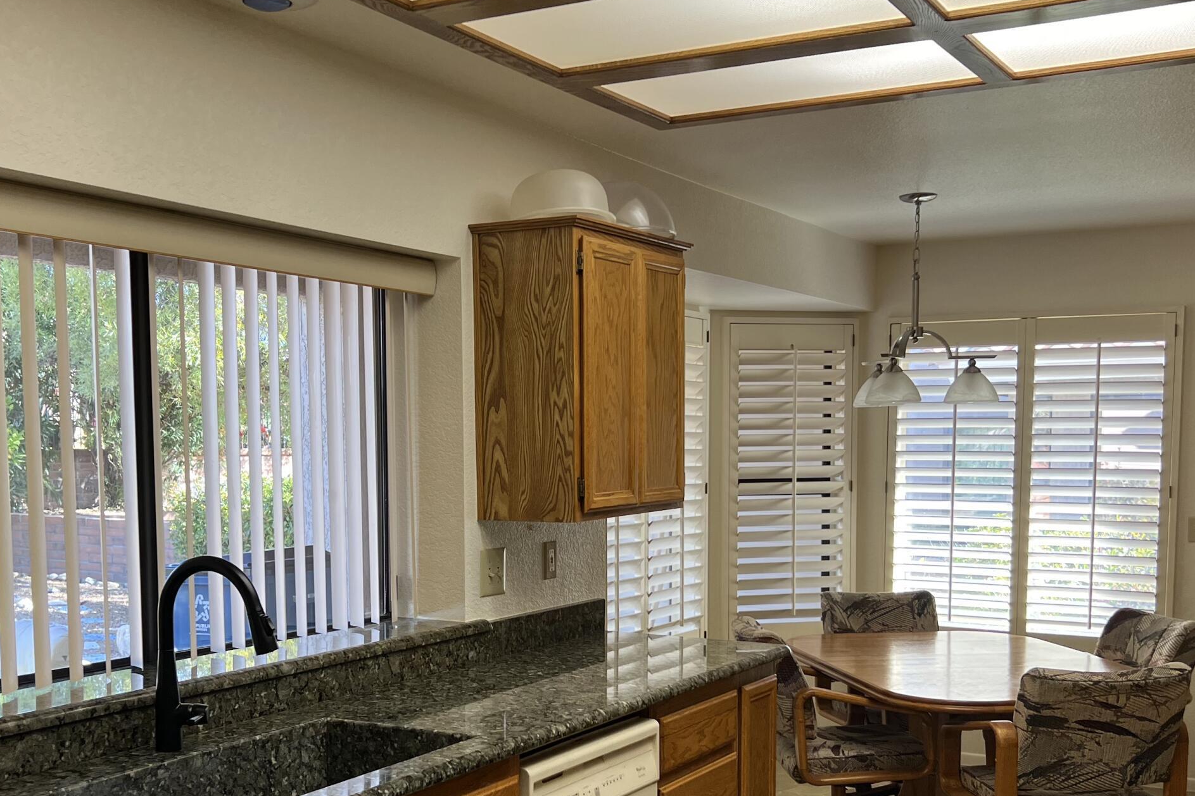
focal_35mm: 43
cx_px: 550
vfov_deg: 30.9
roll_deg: +0.2
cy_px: 550
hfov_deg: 45.4
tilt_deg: -5.8
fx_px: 1427
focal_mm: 5.7
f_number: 1.5
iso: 50
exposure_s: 1/120
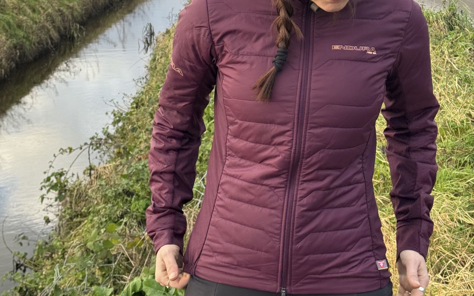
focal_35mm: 68
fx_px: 878
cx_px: 237
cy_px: 47
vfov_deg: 18.9
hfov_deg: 30.2
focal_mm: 6.86
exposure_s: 1/477
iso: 64
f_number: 1.78
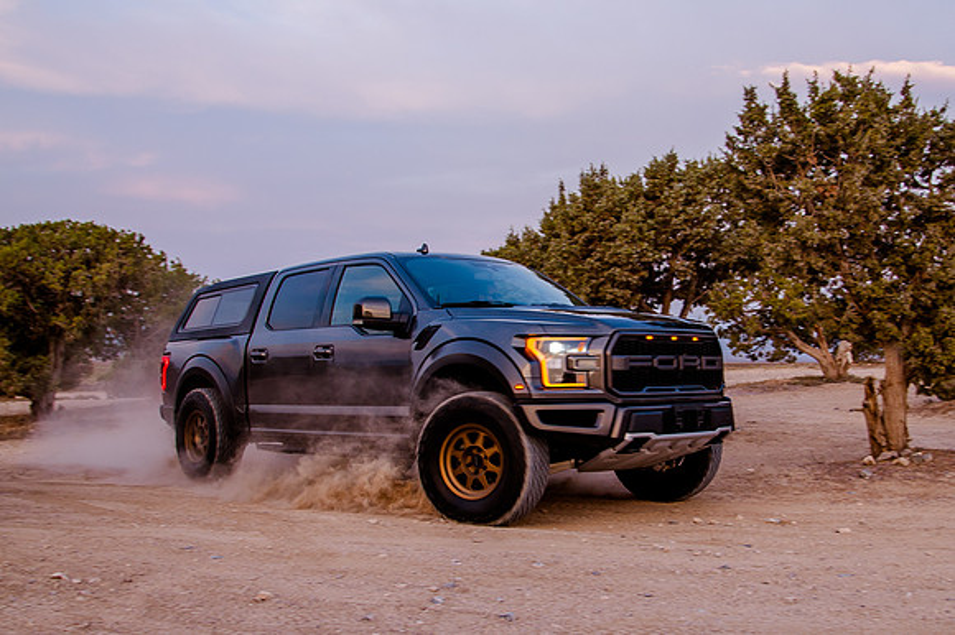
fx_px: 987
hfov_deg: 51.4
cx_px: 560
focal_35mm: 37
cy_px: 357
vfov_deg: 35.7
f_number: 5
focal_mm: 24
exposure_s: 1/160
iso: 500
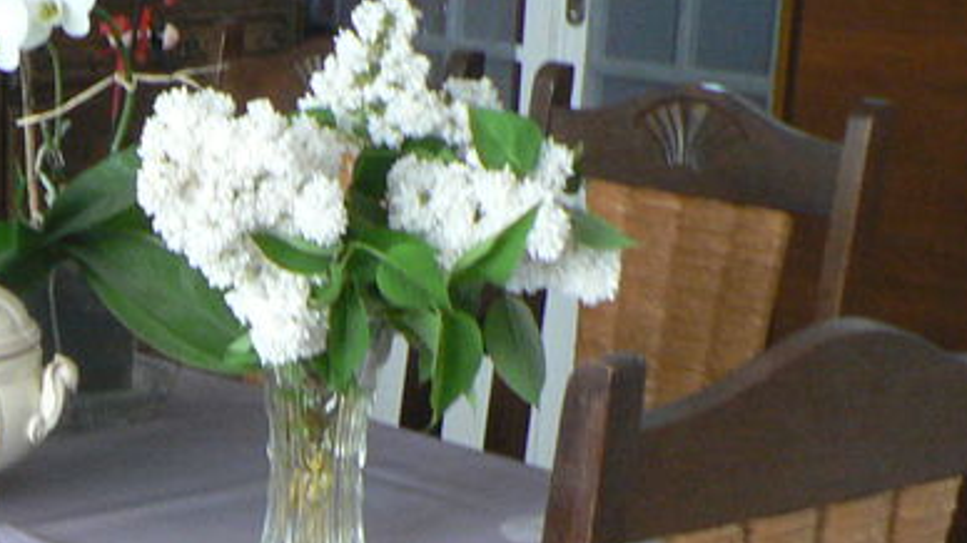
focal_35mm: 101
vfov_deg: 11.4
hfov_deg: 19.8
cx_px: -222
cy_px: 884
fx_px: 2589
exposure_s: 1/10
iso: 200
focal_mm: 6
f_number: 2.8
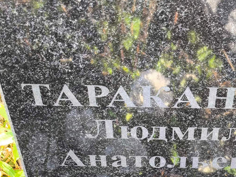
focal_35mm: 79
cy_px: 138
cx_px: 166
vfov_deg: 18.5
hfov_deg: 24.5
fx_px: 539
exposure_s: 1/100
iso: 100
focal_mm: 4.71
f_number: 1.7
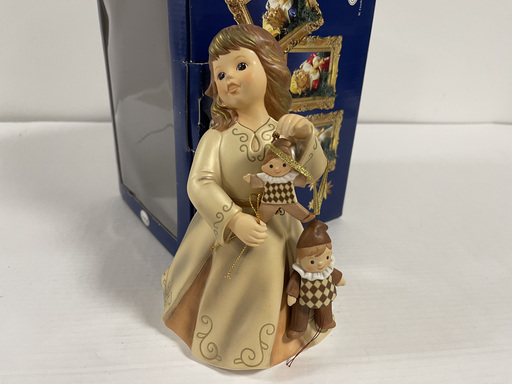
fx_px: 370
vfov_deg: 54.9
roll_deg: -2.6
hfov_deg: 69.4
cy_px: 192
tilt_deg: -23.4
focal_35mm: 25
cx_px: 256
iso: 125
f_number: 1.6
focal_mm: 5.1
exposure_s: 1/50
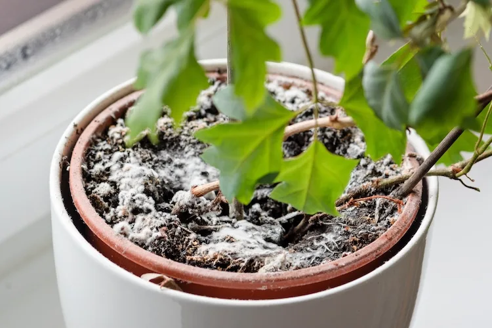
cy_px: 164
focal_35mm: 158
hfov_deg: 13.0
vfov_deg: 8.7
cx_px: 246
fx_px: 2152
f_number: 5
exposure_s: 1/30
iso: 100
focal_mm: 105
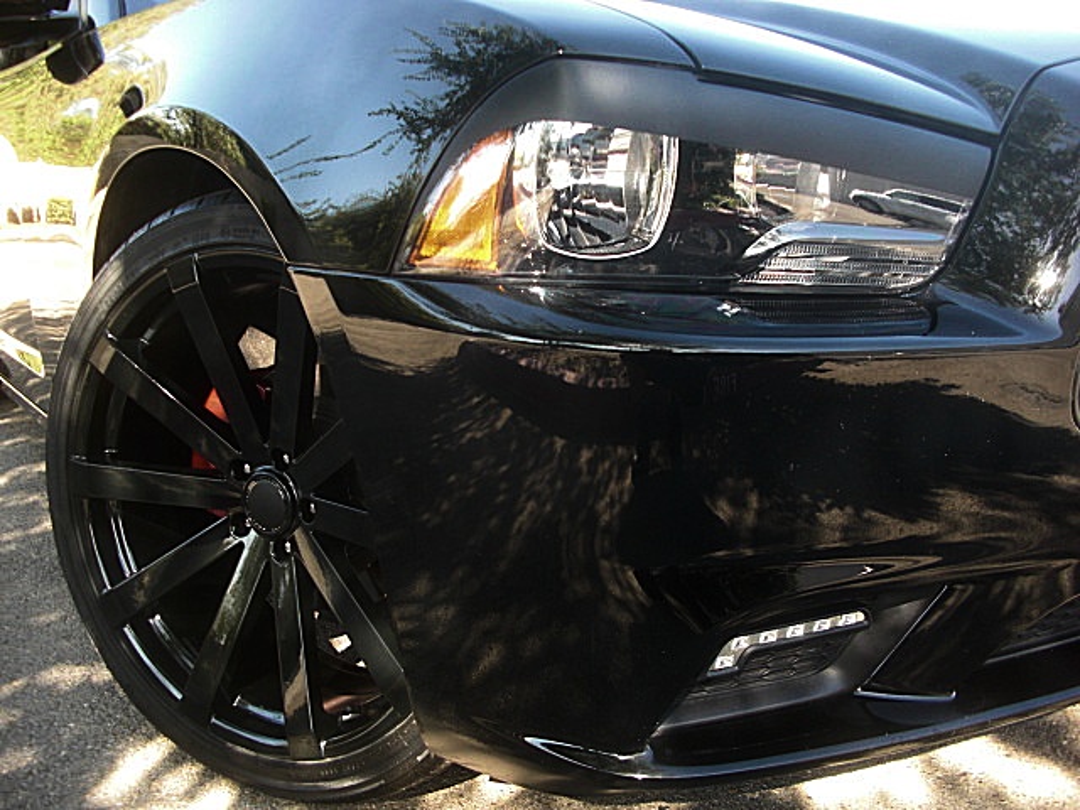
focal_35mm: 36
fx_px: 1123
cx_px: 540
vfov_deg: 39.7
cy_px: 405
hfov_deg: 51.4
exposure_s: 1/100
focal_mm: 6.3
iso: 100
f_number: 2.8
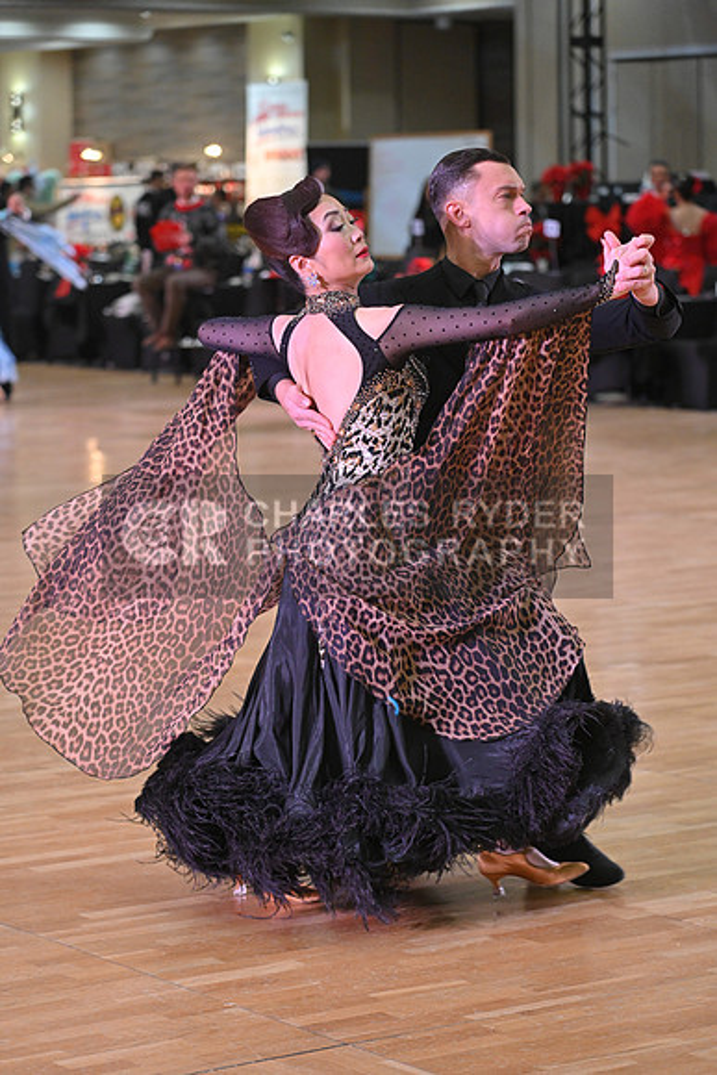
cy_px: 538
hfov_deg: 12.5
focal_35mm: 110
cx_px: 358
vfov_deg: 18.6
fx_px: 3284
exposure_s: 1/400
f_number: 4.5
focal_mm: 110
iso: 2500
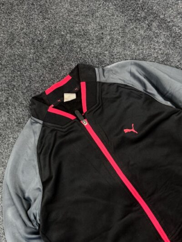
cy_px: 121
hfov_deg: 56.8
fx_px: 168
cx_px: 91
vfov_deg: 71.6
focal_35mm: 24
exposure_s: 1/50
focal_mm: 6.76
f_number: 1.78
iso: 200
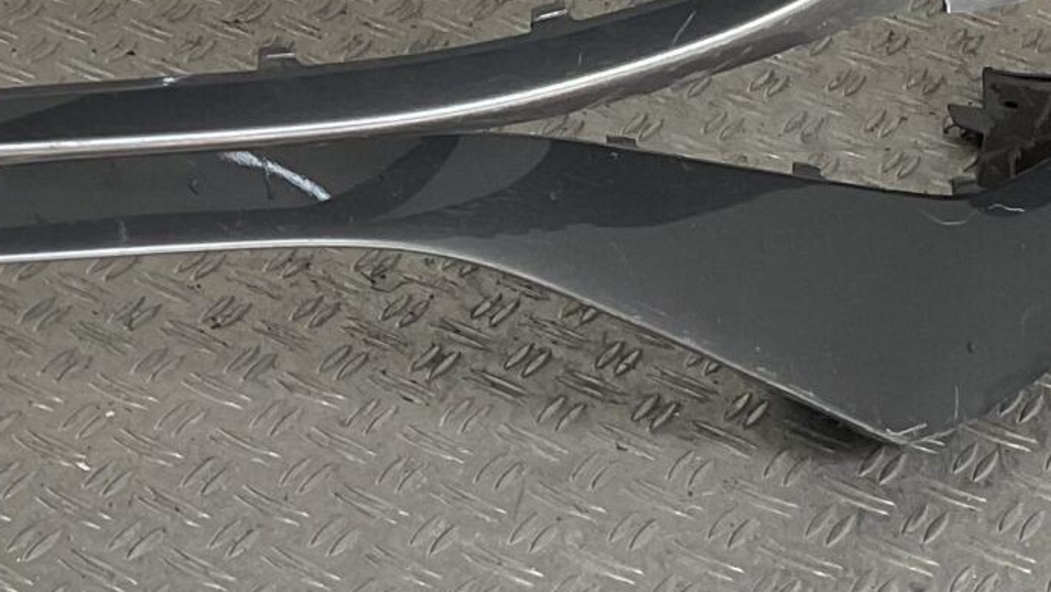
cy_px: -237
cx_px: -458
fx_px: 3261
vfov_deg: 10.1
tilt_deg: -24.0
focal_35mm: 117
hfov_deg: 16.8
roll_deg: -5.0
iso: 16
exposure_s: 1/383
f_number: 1.8
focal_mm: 3
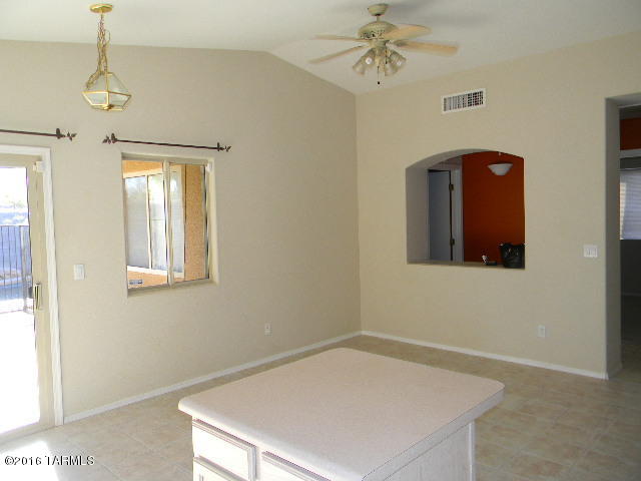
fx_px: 518
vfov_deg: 49.7
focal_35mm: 28
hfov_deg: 63.4
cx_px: 320
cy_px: 240
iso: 89
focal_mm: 5
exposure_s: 1/30
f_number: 3.5
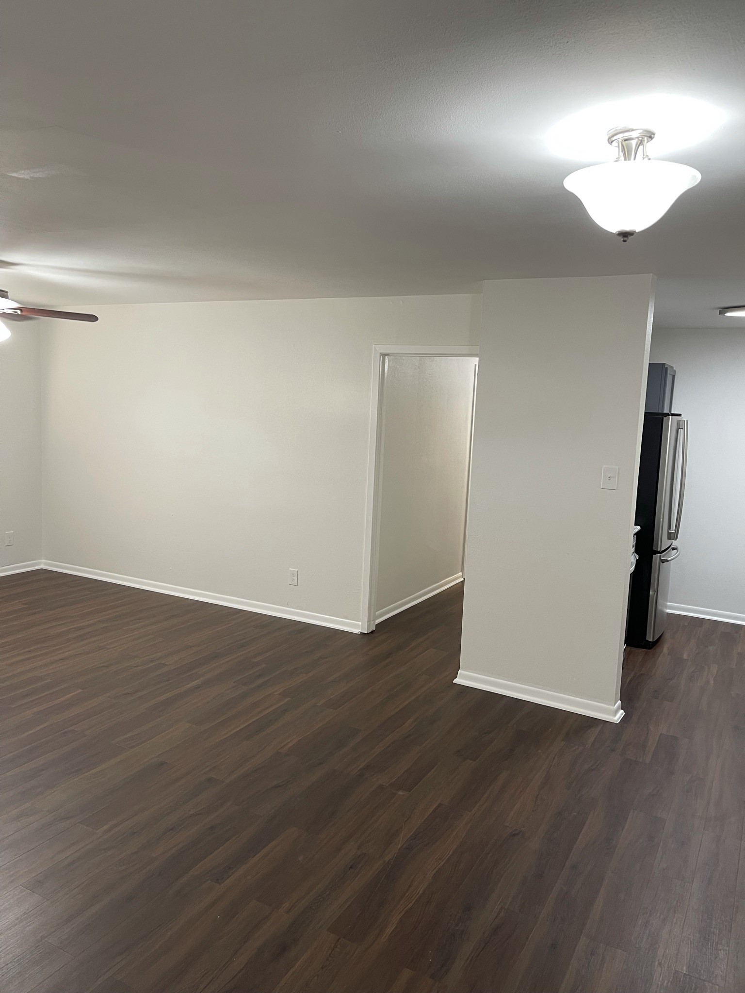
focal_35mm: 26
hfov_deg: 53.1
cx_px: 372
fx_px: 746
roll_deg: -3.0
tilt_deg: -6.6
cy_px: 496
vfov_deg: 67.3
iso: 80
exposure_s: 1/60
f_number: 1.6
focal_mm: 5.1
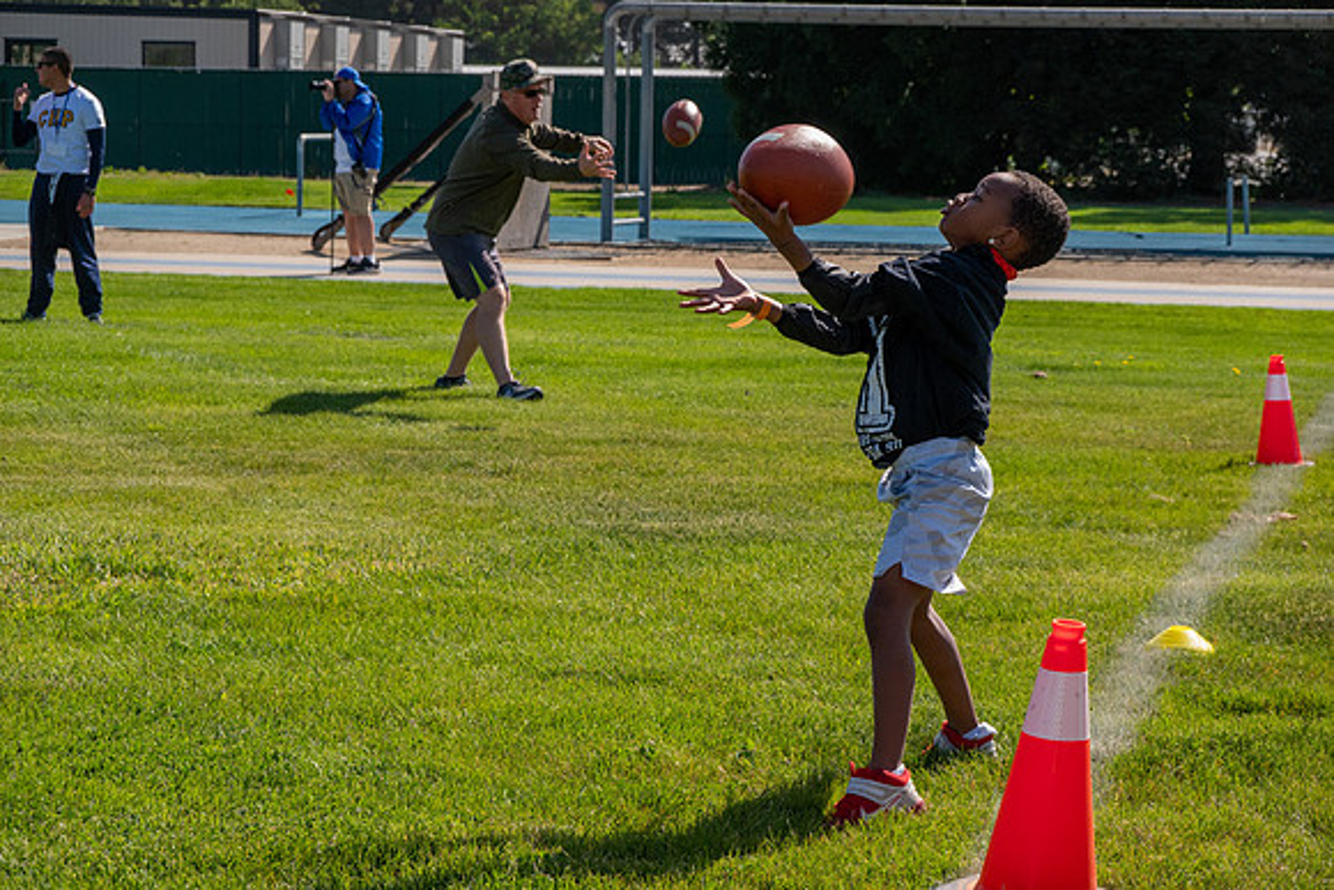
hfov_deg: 22.4
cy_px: 445
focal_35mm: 91
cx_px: 667
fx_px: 3373
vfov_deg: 15.0
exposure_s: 1/1600
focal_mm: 33.33
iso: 400
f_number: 4
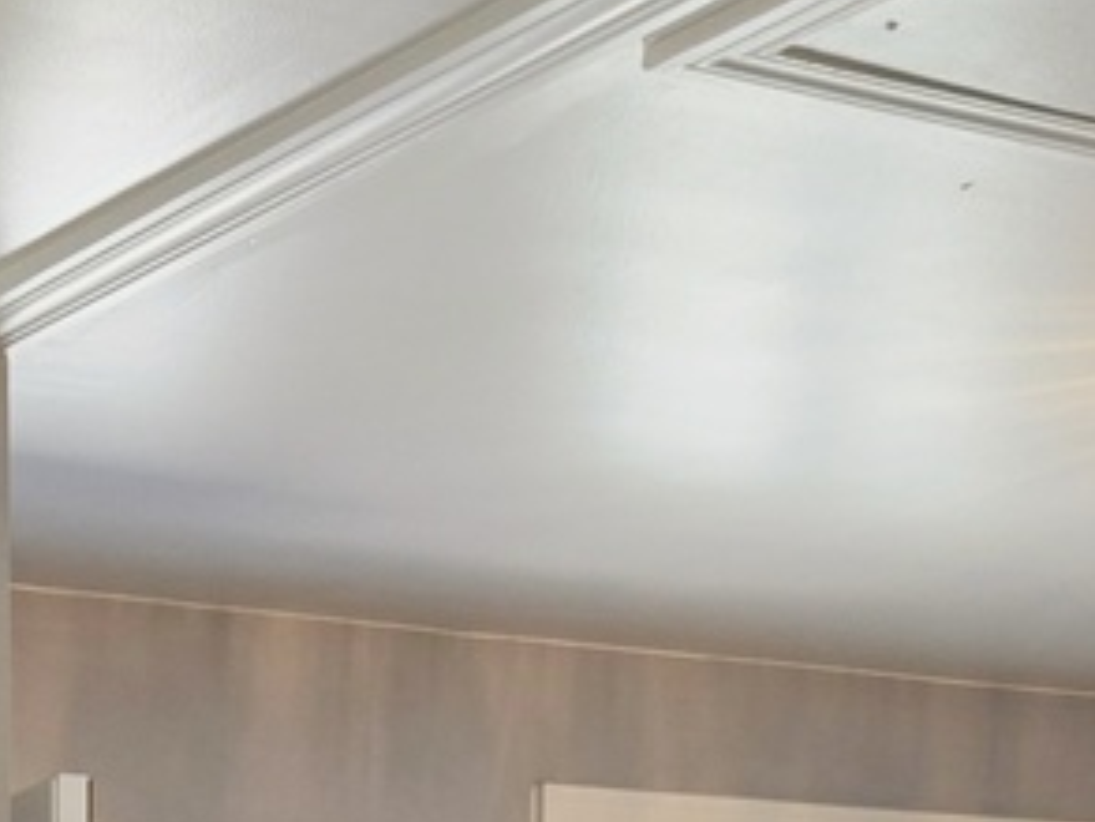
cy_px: 1846
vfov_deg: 11.3
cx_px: -93
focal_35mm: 113
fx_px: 3576
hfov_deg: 16.9
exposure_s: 1/120
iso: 40
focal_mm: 5.4
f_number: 1.8
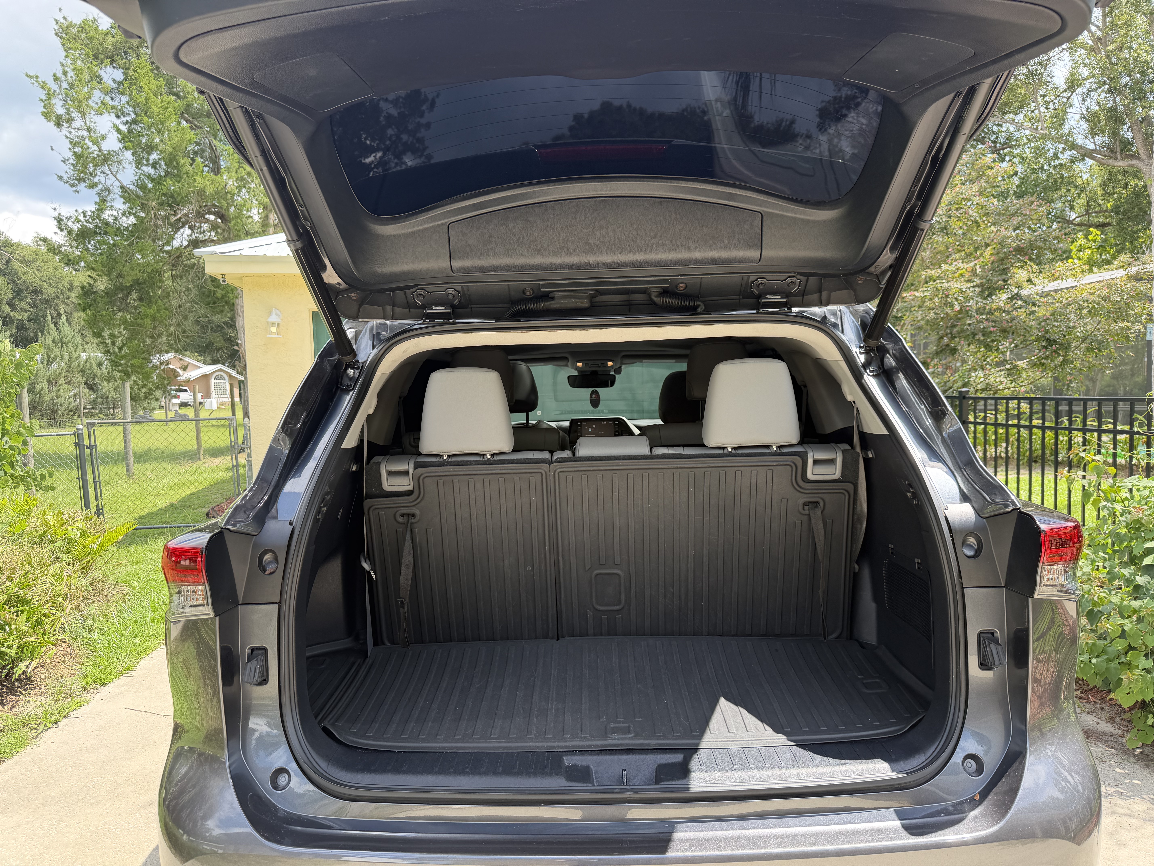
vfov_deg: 56.8
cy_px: 433
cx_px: 577
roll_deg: +1.0
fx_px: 800
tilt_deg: -3.5
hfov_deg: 71.6
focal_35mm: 24
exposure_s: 1/507
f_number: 1.78
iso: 80
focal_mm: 6.76
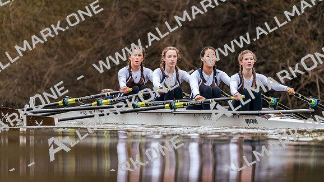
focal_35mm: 588
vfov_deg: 2.1
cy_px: 75
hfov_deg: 3.7
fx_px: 5051
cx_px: 162
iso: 2000
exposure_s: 1/2000
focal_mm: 559
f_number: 6.3
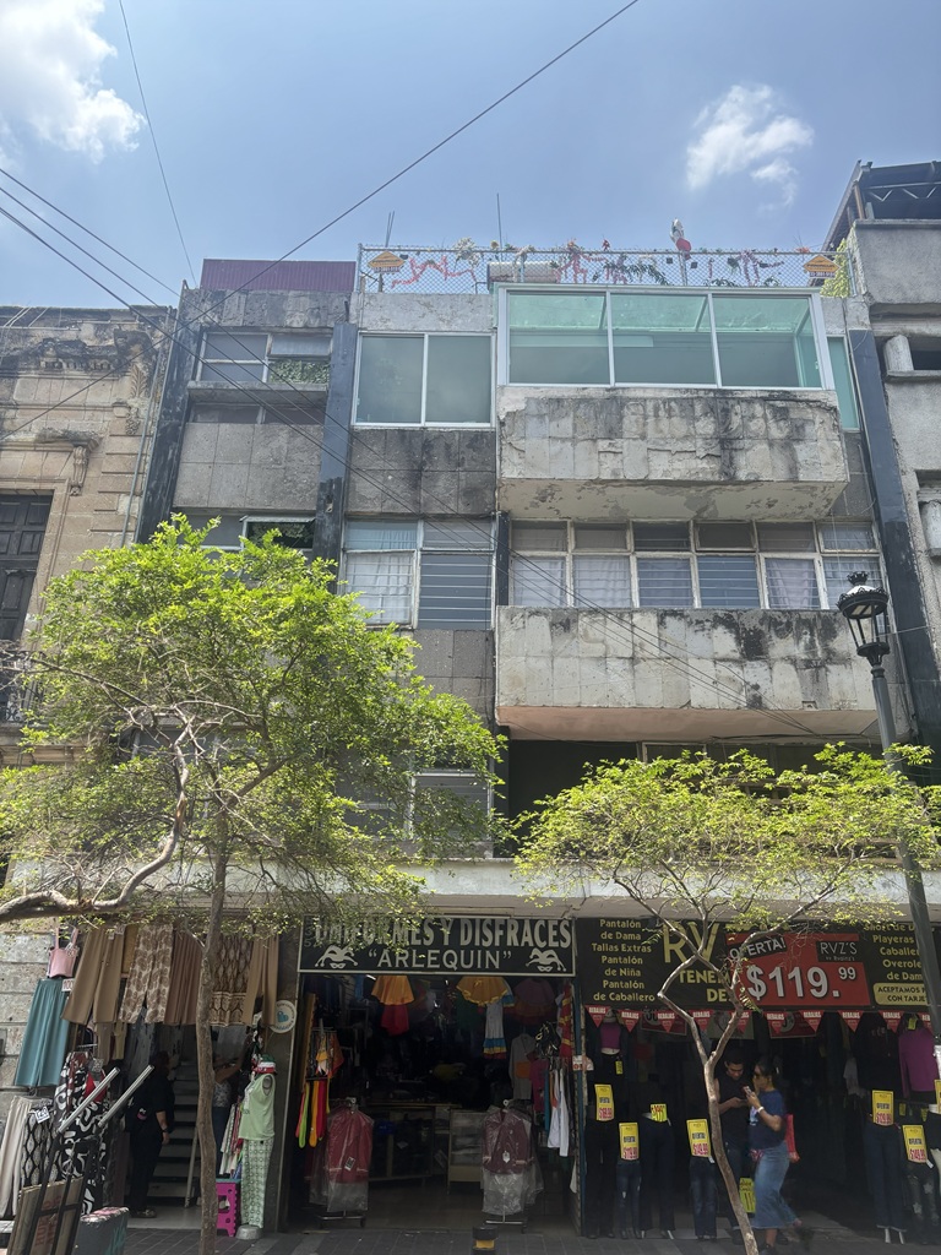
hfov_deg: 53.1
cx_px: 470
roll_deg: -2.9
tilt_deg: +22.7
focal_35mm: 26
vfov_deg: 67.3
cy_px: 628
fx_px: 942
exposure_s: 1/1876
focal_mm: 5.96
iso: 50
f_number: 1.6
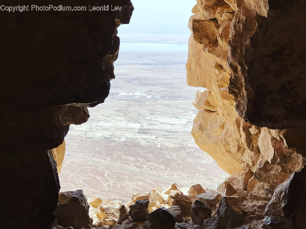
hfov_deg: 30.3
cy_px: 114
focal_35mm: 64
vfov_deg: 22.9
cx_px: 153
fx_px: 566
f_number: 2.2
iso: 32
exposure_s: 1/2053
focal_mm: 7.5
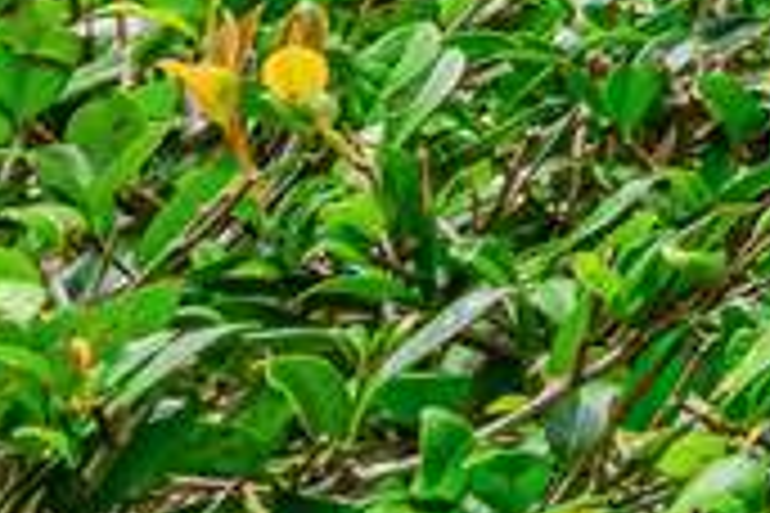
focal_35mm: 105
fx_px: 2246
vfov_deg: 10.1
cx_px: 2850
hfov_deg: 9.0
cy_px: -961
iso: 400
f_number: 11
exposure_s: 1/320
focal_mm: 14
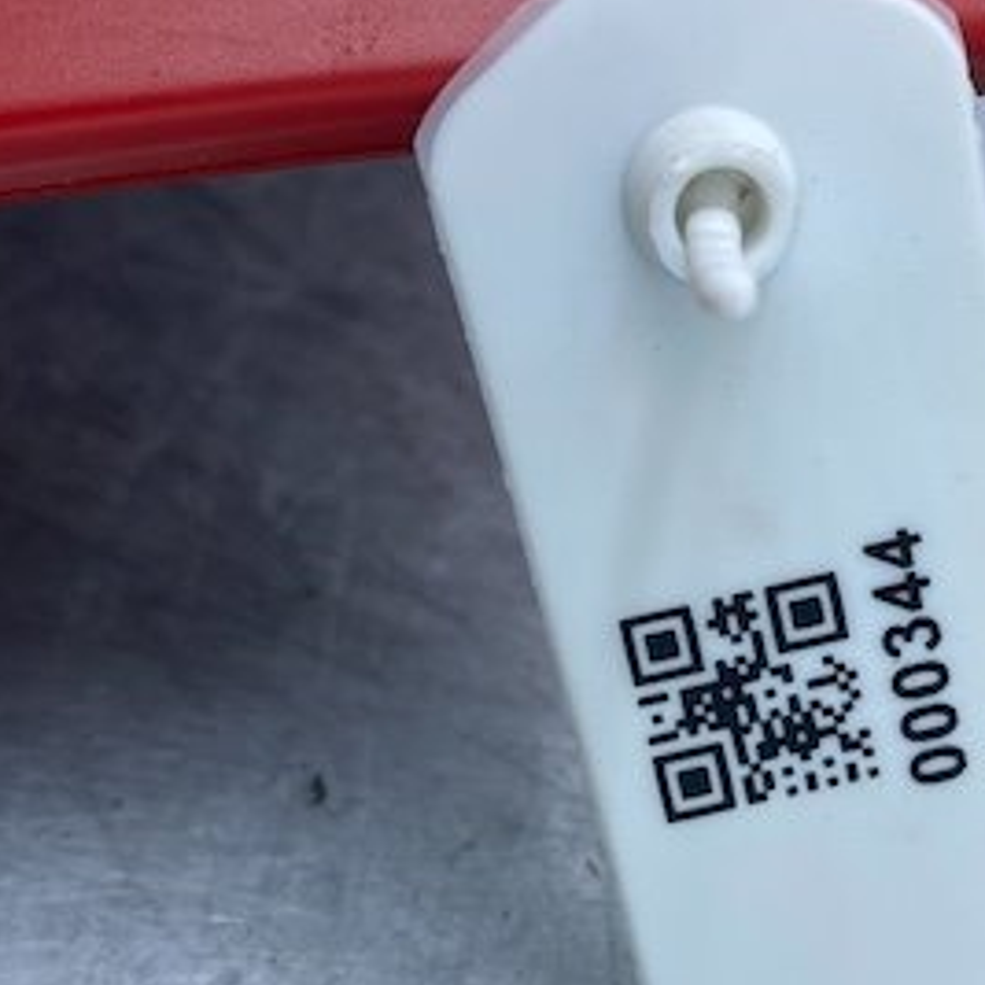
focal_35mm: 55
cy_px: 587
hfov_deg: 30.5
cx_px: 749
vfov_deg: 31.0
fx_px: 1771
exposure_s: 1/471
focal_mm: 4.25
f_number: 1.8
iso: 32
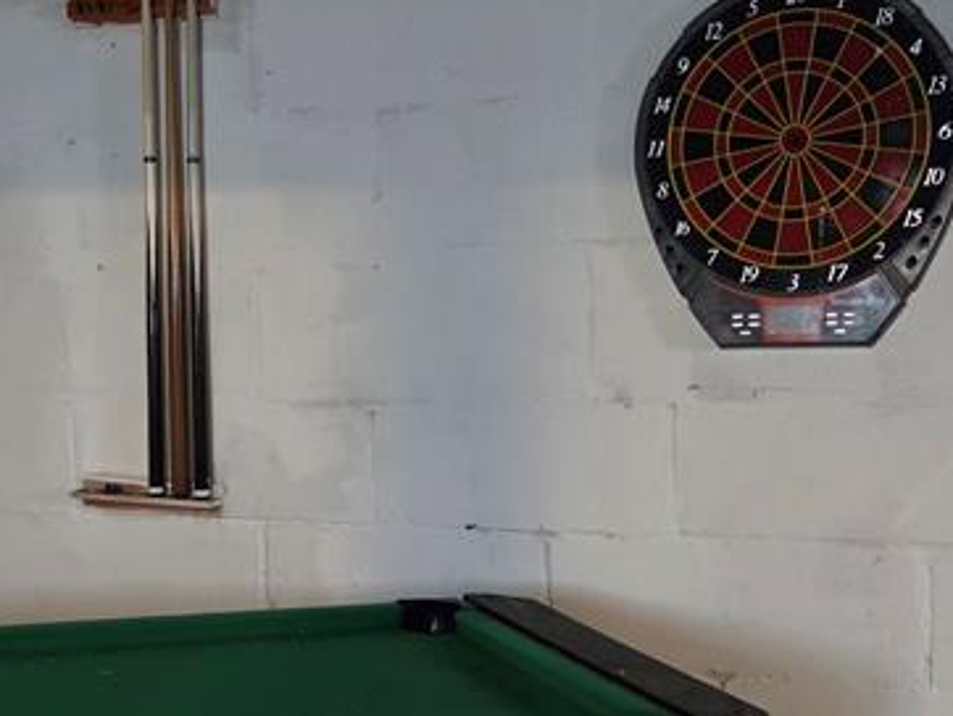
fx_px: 1791
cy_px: 524
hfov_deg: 29.5
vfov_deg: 22.4
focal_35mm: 65
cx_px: 287
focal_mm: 5.4
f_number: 1.8
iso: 1600
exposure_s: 1/60
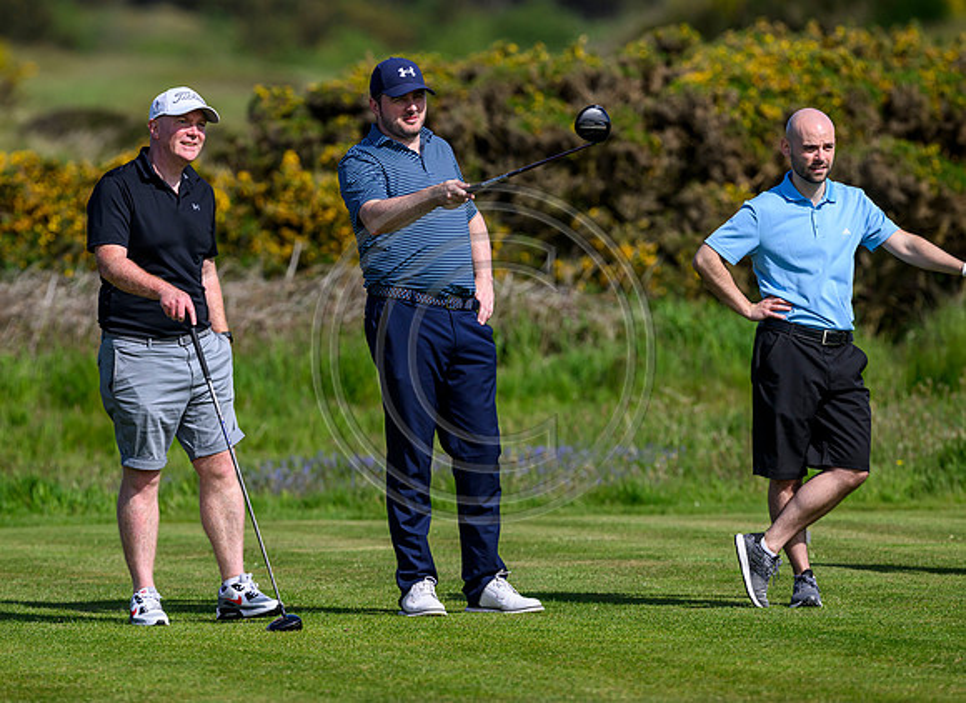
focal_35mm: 443
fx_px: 12231
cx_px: 415
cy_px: 336
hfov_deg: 4.5
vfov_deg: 3.3
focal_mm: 400
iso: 500
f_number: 5
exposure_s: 1/5000
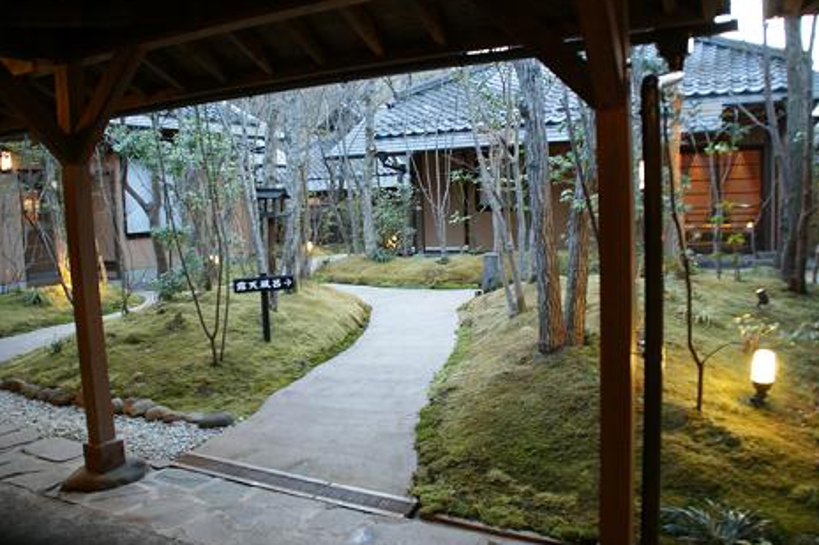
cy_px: 270
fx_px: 637
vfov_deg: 46.4
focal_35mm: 28
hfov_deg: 65.5
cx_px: 421
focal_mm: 18
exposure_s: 1/8
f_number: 3.5
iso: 400
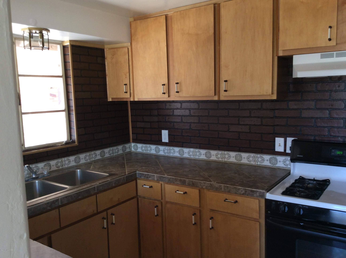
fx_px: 319
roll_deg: +3.4
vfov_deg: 44.1
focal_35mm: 32
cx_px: 173
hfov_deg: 56.9
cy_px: 129
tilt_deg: -7.0
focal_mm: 3.3
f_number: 2.4
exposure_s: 1/24
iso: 40
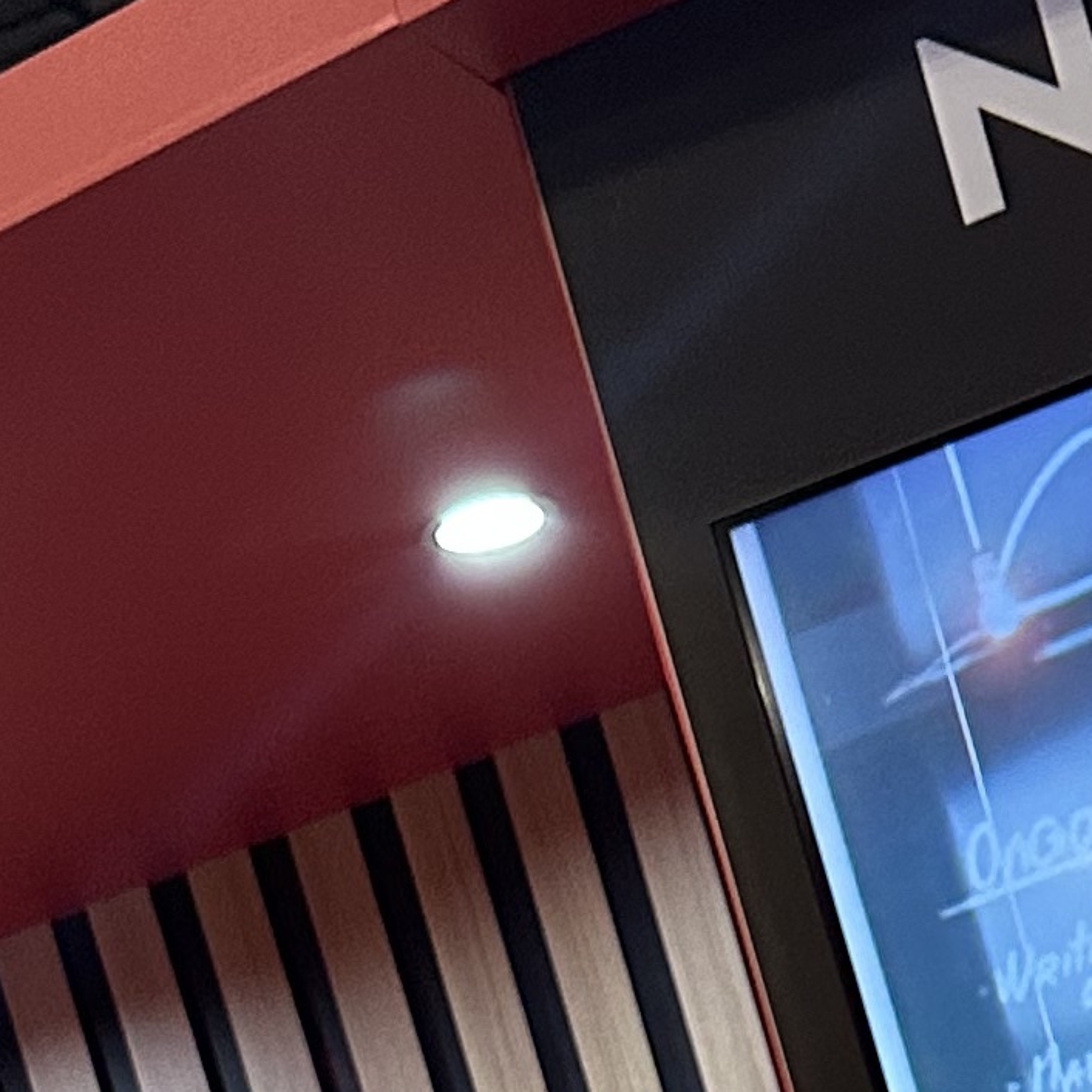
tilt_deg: -4.3
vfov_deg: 12.5
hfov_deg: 13.9
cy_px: 2272
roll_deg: +13.8
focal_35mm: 121
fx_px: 4319
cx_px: 1368
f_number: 1.78
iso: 250
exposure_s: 1/60
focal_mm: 6.86
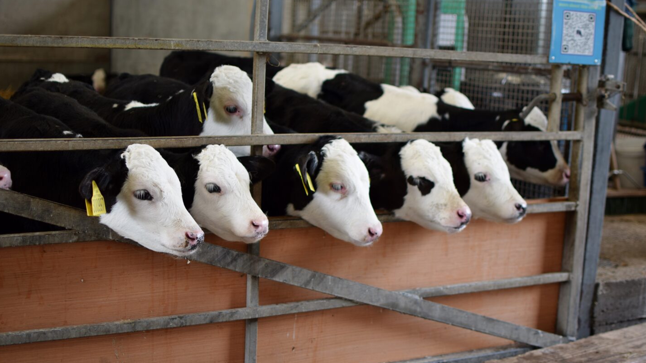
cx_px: 323
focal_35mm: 56
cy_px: 193
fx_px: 951
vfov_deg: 21.6
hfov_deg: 37.5
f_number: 1.8
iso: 100
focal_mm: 35
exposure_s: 1/80
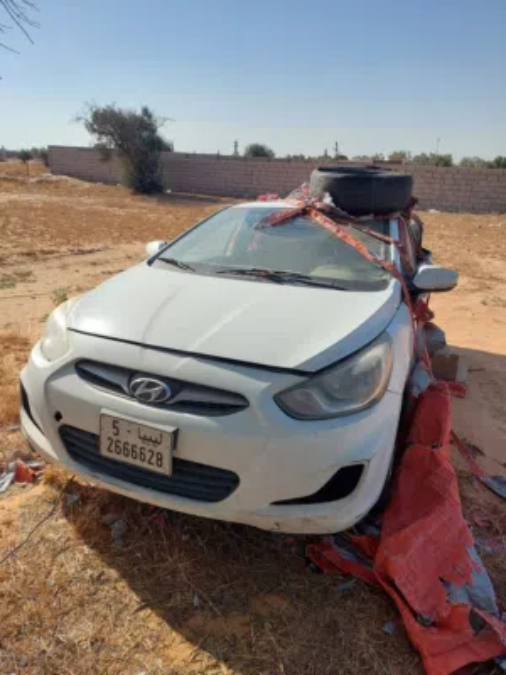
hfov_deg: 58.9
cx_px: 253
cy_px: 338
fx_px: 448
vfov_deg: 73.9
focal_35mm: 23
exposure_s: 1/841
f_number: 1.8
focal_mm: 5.06
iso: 25
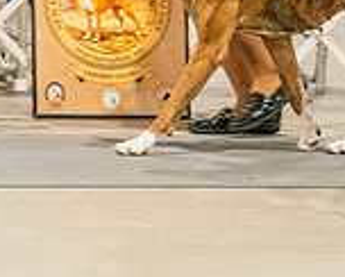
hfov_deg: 3.9
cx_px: 192
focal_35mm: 491
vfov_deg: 3.1
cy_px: -170
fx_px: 5020
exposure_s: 1/250
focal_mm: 118
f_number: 3.5
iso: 6400
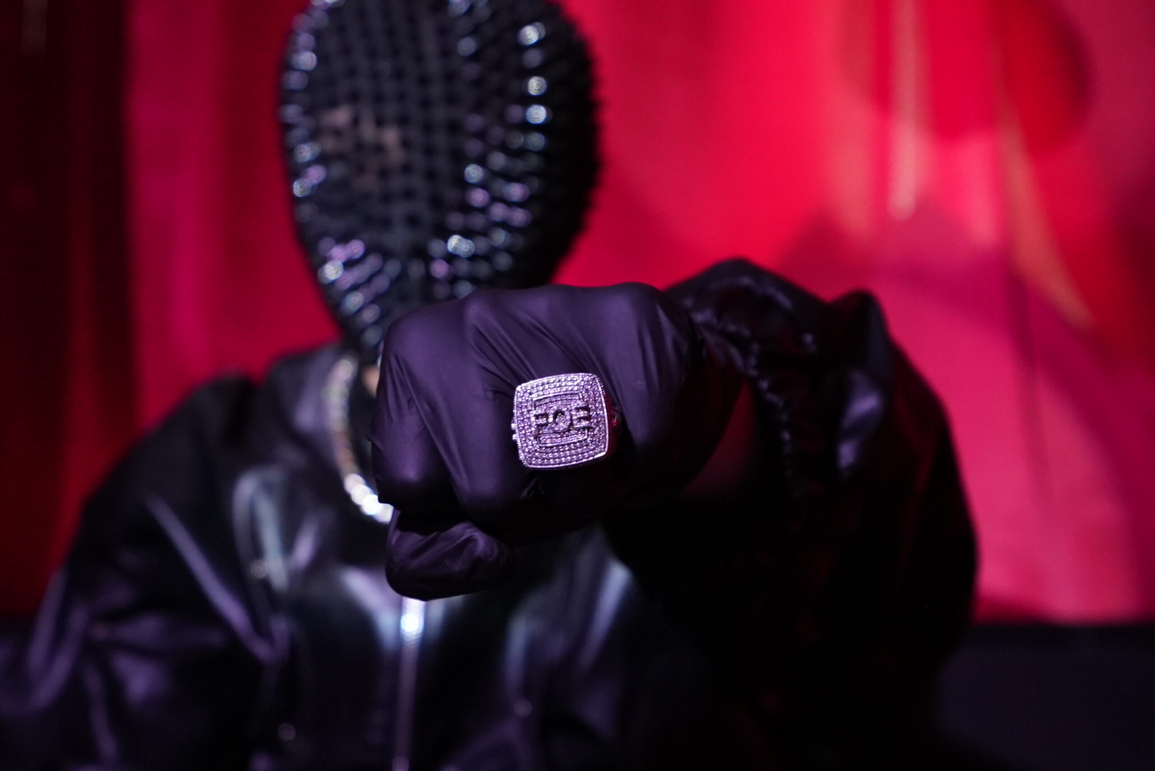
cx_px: 578
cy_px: 386
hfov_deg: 38.2
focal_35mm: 52
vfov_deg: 26.0
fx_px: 1669
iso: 3200
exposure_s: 1/50
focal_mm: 35
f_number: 4
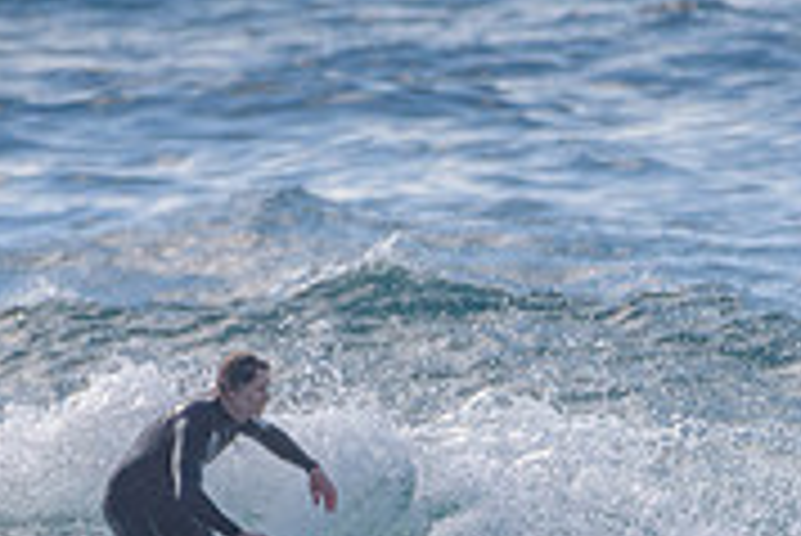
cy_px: 757
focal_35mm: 2002
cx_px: 375
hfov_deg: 1.0
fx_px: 44580
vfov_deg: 0.7
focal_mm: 500
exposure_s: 1/2000
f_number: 5.6
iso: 180
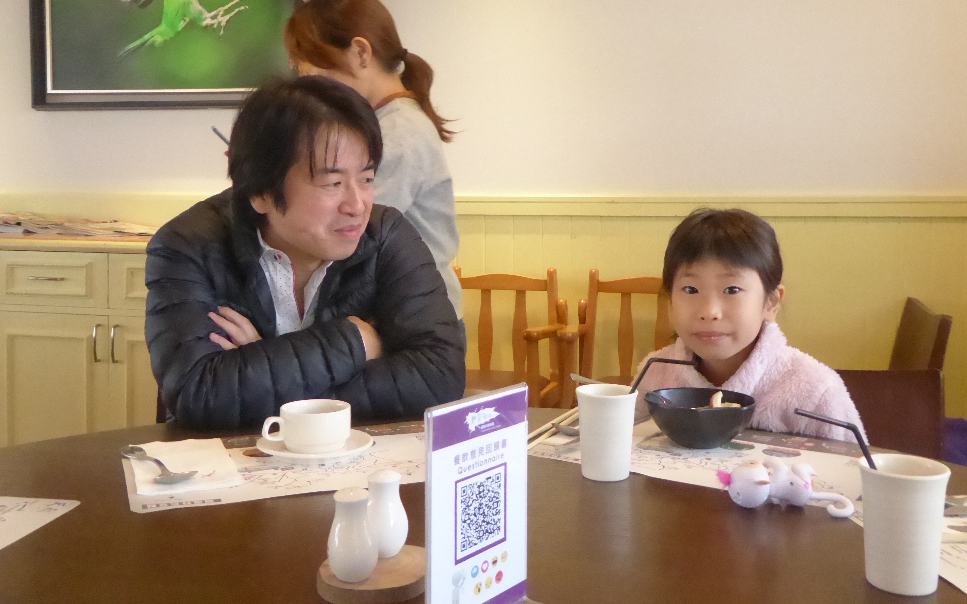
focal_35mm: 38
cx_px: 489
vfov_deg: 33.4
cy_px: 235
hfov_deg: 51.5
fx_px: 1001
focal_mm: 5.8
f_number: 3.6
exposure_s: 1/125
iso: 1600
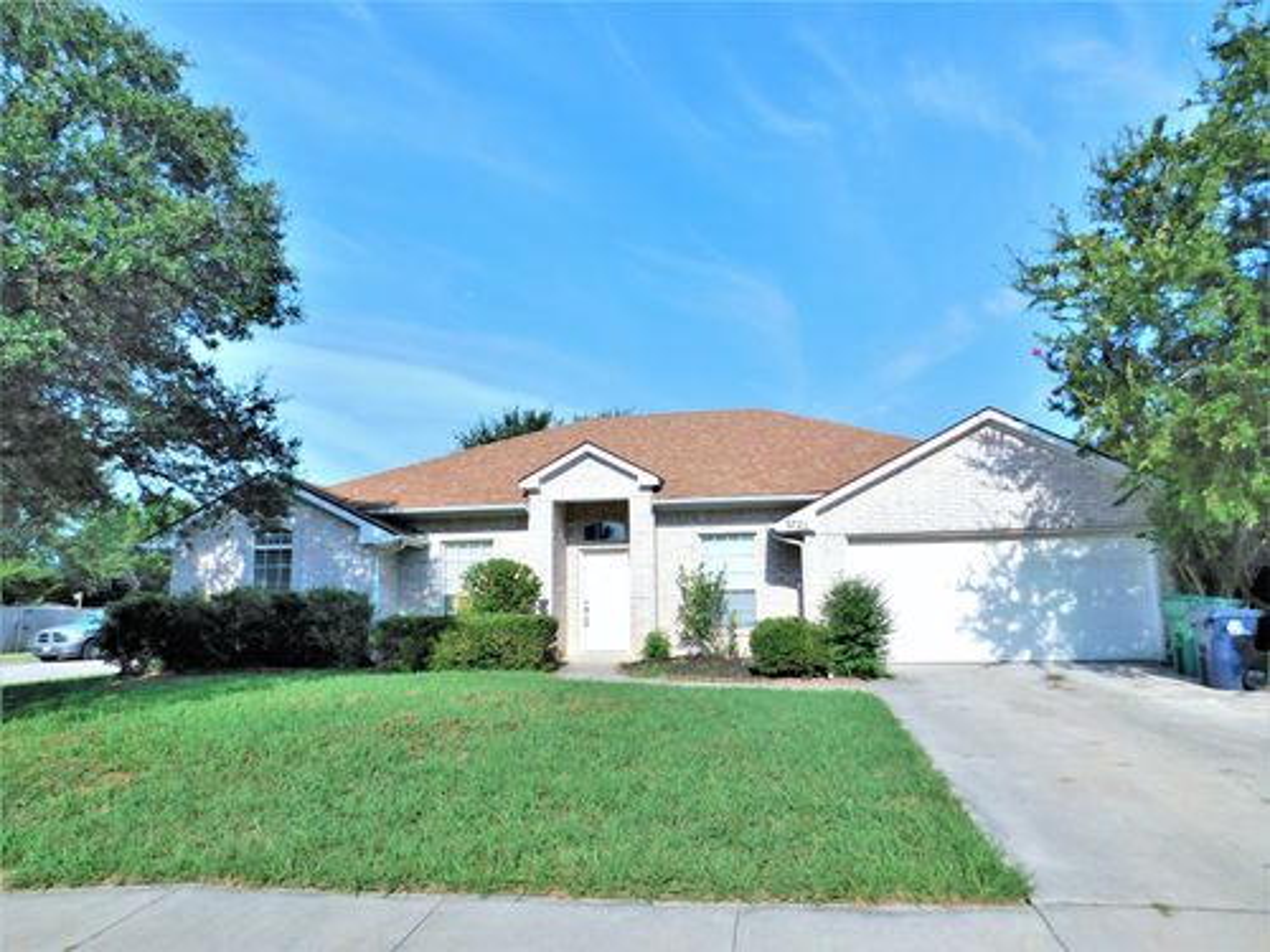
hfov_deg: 73.9
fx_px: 844
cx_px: 635
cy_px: 476
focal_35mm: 23
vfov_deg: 58.9
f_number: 6
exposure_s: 1/400
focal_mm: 4
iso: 125
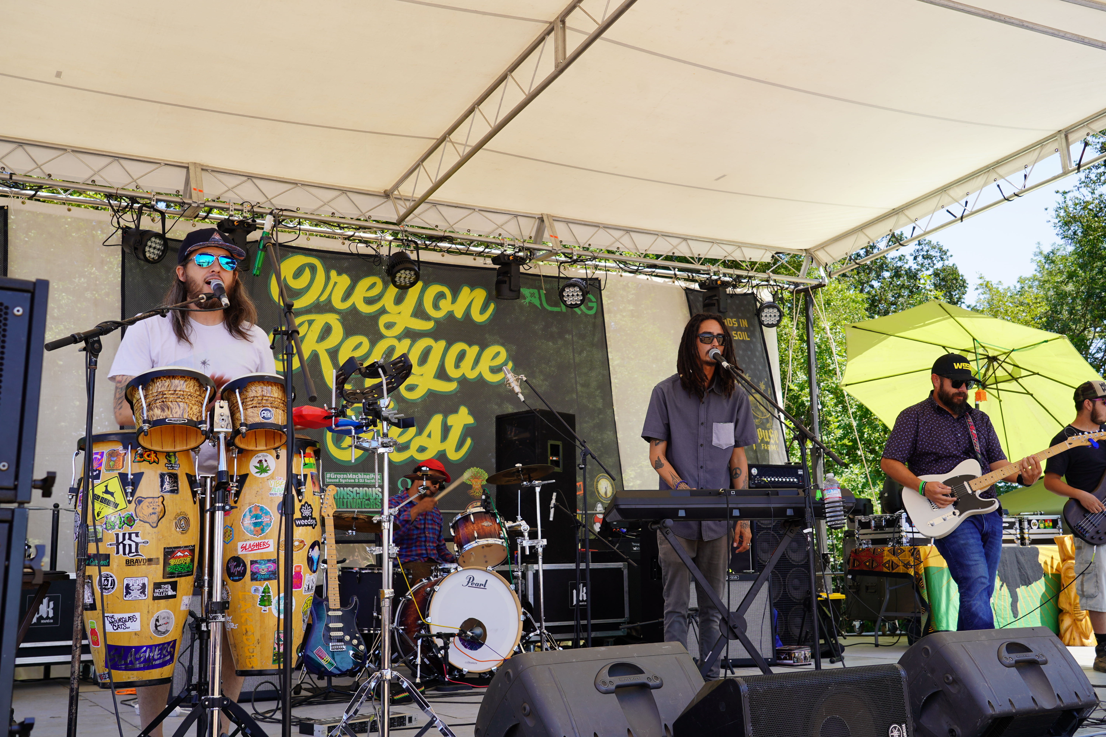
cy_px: 368
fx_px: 1137
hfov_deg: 51.9
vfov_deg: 35.9
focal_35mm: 37
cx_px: 553
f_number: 7.1
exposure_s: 1/100
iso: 100
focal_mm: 37
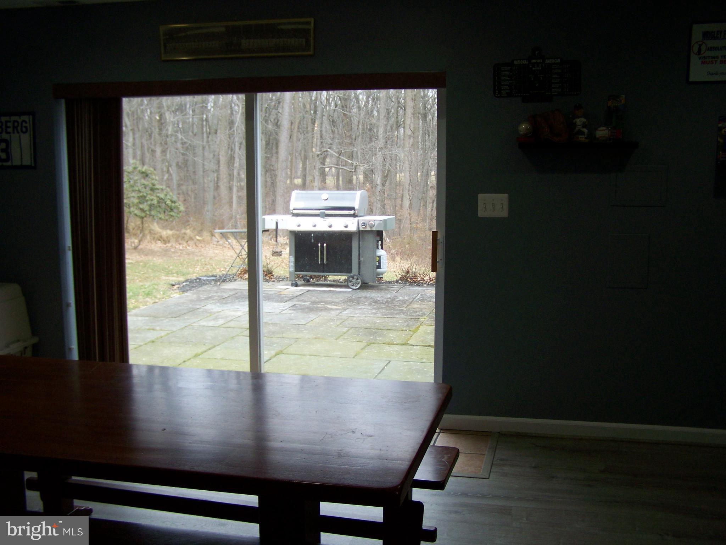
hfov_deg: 49.0
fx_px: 797
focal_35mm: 38
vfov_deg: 37.7
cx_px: 363
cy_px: 272
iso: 80
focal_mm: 6.3
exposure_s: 1/60
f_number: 2.8
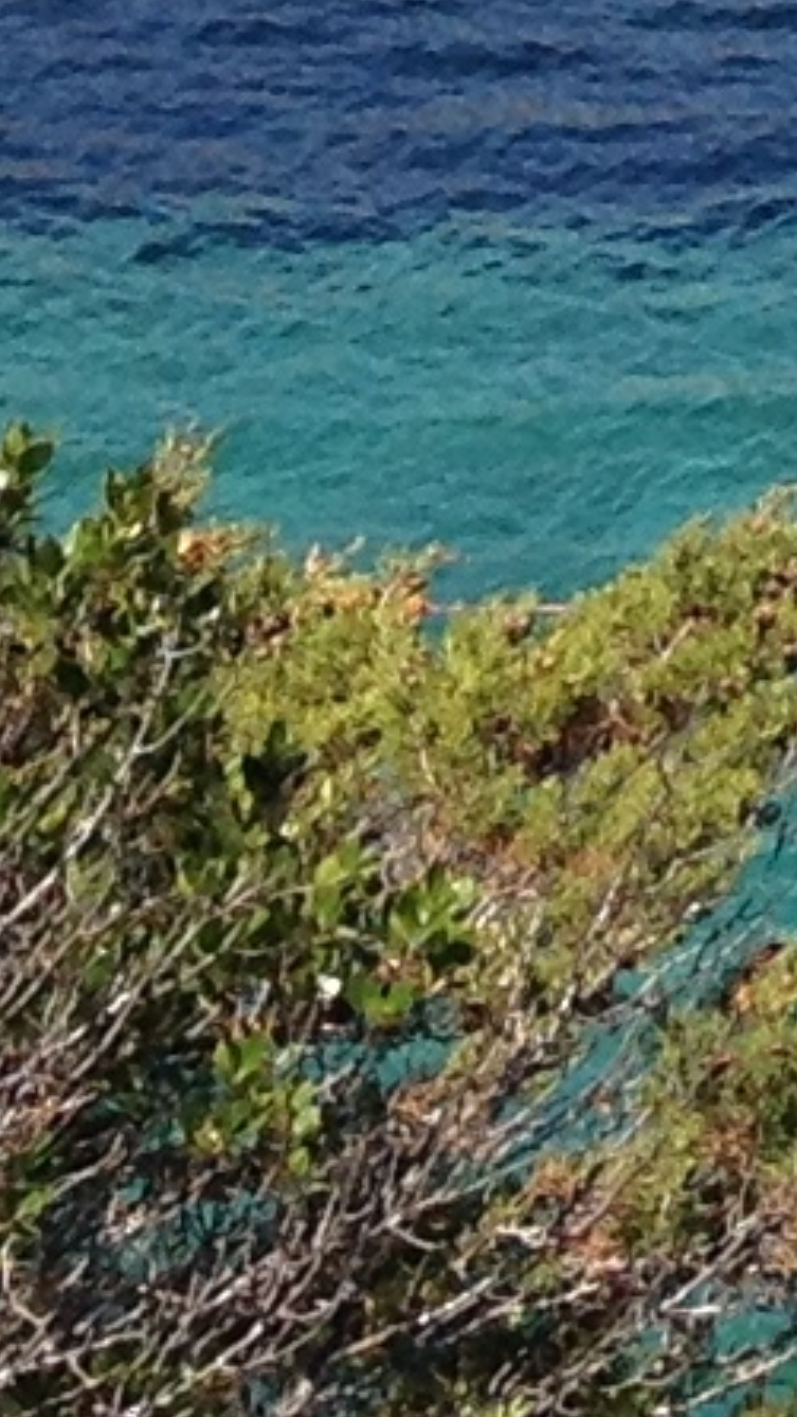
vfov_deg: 7.4
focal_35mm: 279
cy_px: -1658
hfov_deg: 4.1
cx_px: 2909
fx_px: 10478
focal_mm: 4.28
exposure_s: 1/1346
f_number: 2.4
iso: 50
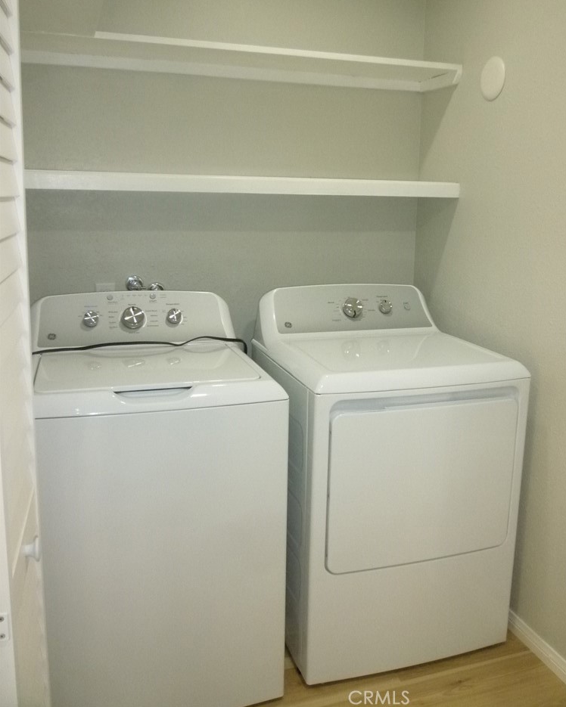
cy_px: 321
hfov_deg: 47.1
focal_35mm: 31
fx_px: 649
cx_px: 290
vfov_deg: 57.1
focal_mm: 5.2
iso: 400
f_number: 3.3
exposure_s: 1/60
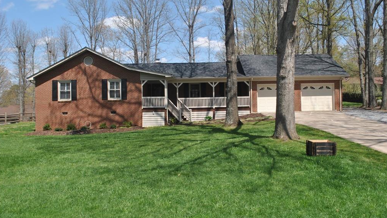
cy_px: 100
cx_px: 194
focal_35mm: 35
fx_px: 359
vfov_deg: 33.7
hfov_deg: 56.6
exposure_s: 1/250
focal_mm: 22
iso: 100
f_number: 8
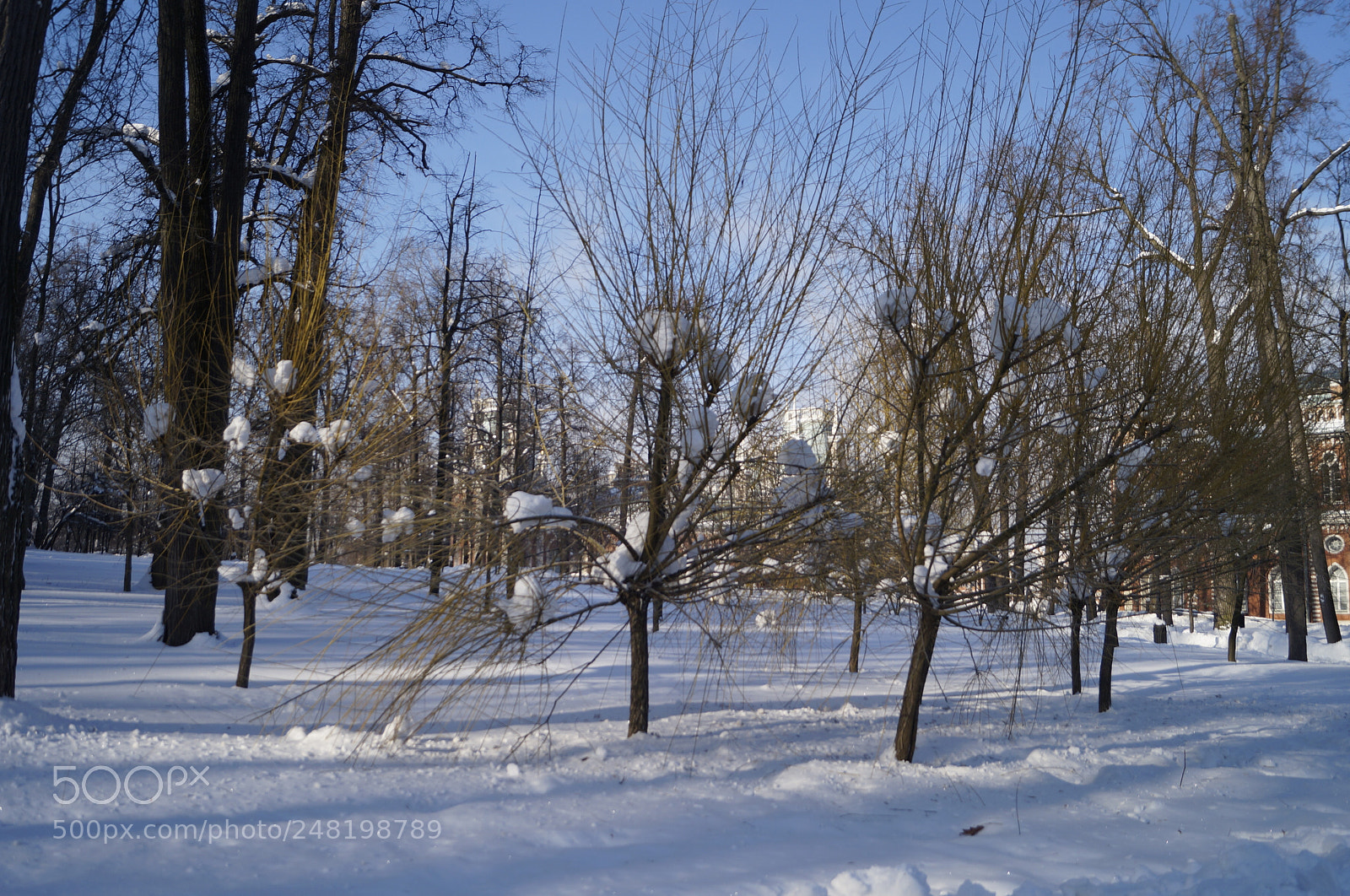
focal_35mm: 30
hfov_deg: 62.0
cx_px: 675
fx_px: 1123
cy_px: 448
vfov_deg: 43.5
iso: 100
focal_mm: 20
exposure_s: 1/1250
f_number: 4
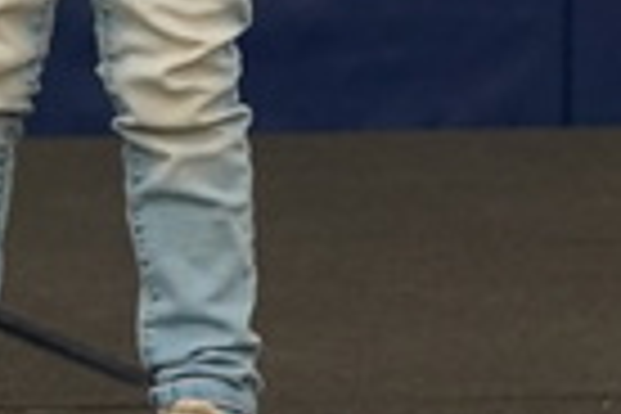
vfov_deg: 2.6
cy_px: -826
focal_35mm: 518
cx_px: 63
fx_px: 8935
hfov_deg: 4.0
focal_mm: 70
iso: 2500
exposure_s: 1/160
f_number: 4
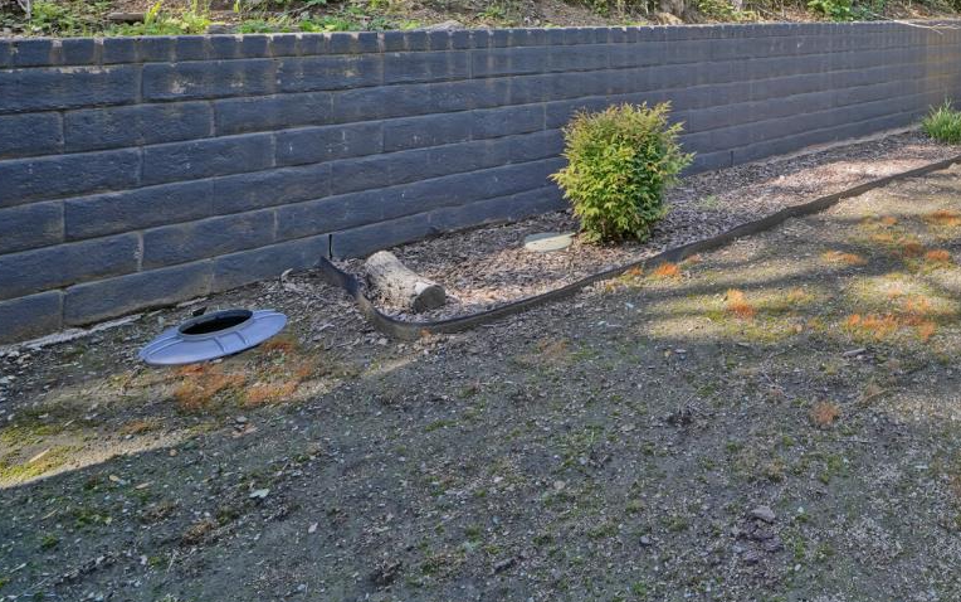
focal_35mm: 26
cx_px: 825
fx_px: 681
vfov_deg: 41.3
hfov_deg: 61.7
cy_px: -3
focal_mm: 13
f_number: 7.1
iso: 100
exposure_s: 1/30
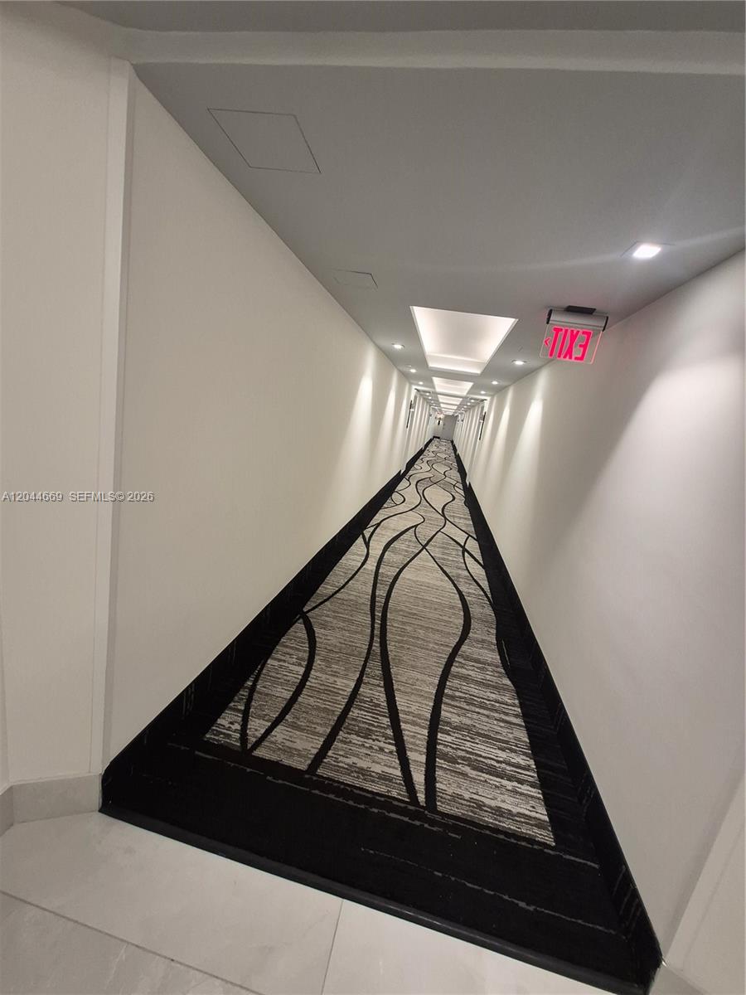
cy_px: 498
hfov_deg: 89.9
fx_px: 374
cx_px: 373
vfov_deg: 106.2
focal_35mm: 13
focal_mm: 1.74
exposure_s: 1/60
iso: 200
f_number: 2.2
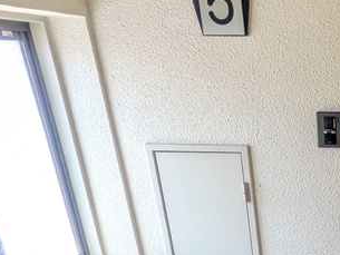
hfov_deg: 35.7
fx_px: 432
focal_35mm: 44
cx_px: 386
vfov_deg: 31.3
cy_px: 232
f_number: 2.2
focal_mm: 1.83
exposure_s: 1/100
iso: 54
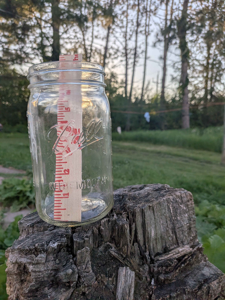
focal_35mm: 24
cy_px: 150
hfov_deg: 56.8
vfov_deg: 71.6
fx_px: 208
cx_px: 112
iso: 27
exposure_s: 1/5618
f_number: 1.7
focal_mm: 4.53
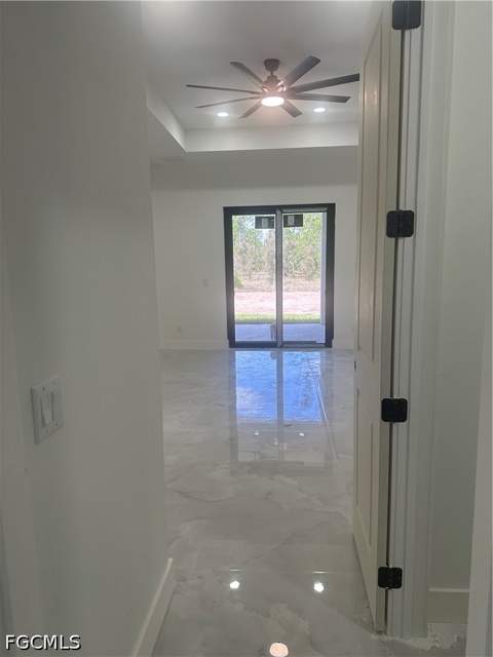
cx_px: 246
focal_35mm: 24
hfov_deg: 56.8
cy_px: 328
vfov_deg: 71.6
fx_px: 456
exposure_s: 1/167
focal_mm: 6.86
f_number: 1.78
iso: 100
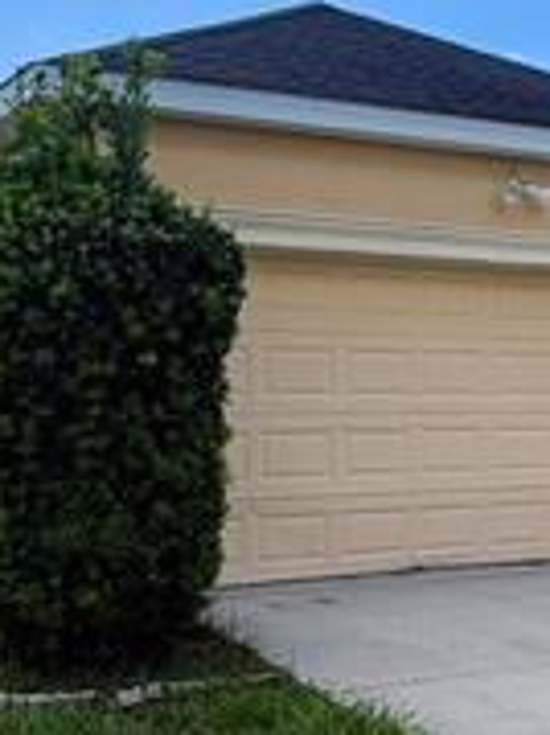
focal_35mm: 60
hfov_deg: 24.2
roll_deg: -0.6
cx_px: 390
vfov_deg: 32.2
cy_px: 316
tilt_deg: +2.1
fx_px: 1273
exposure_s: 1/970
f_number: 2.2
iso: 20
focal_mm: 2.22
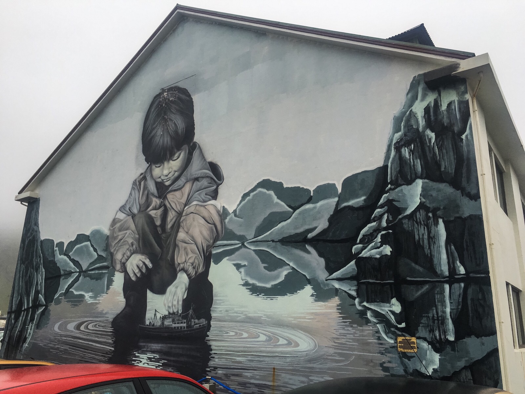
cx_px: 262
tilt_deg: +14.9
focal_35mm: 29
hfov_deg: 61.7
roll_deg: -1.2
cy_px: 197
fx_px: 440
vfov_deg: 48.2
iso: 25
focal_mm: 4.15
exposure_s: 1/418
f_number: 2.2
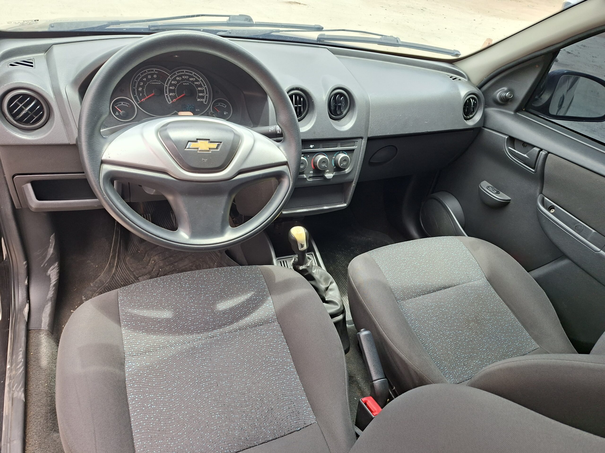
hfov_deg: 73.9
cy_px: 226
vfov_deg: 58.9
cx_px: 302
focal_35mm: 23
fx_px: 402
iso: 50
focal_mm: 5.54
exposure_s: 1/220
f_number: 1.8
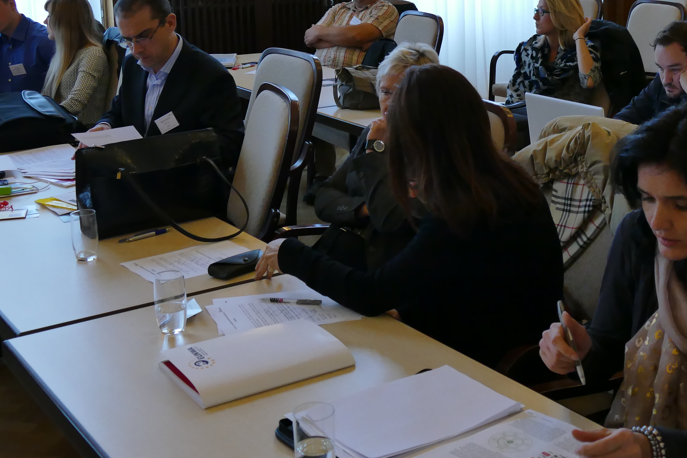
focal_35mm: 54
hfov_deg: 36.6
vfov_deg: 24.8
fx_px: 1030
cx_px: 441
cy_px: 123
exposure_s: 1/125
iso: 640
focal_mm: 11.86
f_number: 3
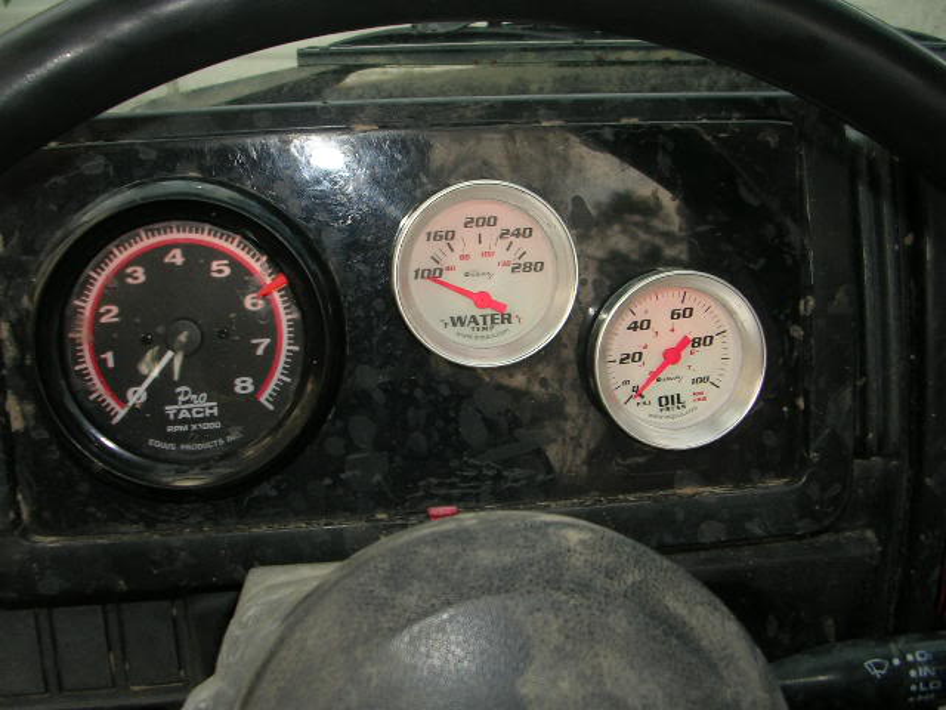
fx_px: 1038
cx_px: 473
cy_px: 355
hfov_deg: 49.0
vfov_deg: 37.7
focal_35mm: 38
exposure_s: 1/60.1
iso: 50
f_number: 2.8
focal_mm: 5.8
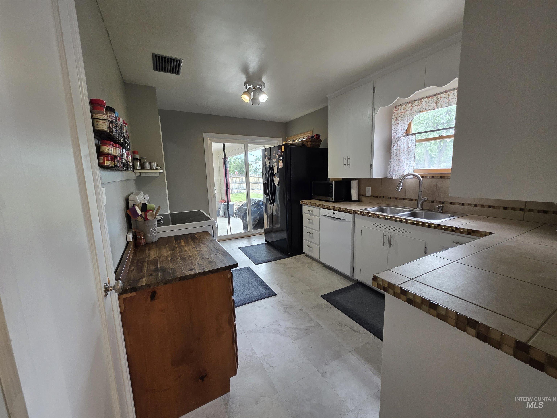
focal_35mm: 13
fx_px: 209
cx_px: 278
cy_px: 209
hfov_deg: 106.2
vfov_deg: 89.9
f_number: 1.9
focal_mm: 2.2
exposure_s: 1/120
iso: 250
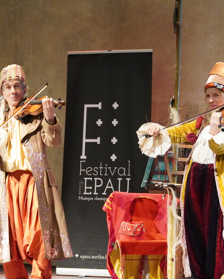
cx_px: 77
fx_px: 1249
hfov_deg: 10.2
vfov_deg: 12.8
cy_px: 139
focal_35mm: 151
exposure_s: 1/80
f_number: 4
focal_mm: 71
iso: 6400
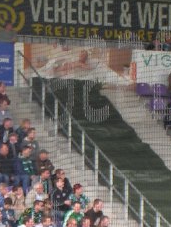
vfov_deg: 6.2
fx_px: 2093
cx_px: 21
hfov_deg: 4.7
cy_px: 181
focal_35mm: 318
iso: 50
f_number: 4
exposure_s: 1/80
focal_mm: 13.9
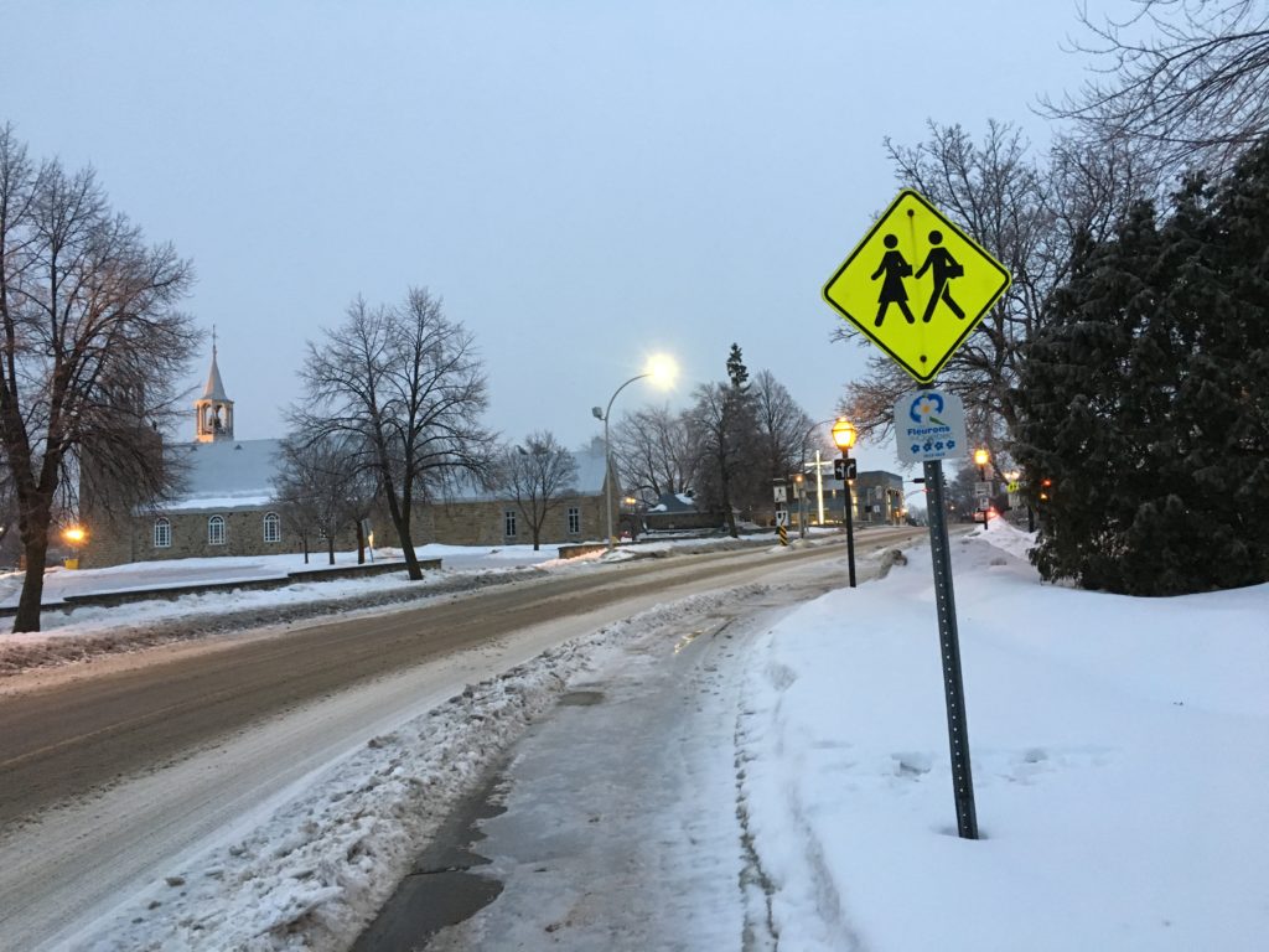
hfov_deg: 61.7
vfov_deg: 48.2
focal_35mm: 29
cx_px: 634
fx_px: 1063
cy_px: 476
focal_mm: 4.15
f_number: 2.2
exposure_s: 1/30
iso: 160
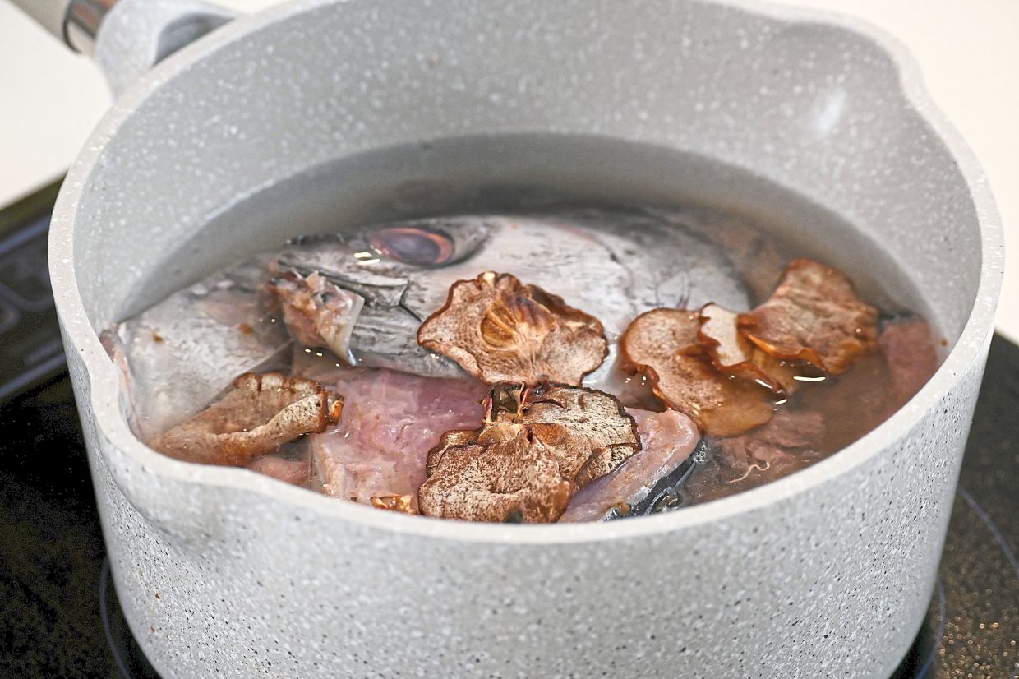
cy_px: 340
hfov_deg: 14.0
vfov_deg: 9.3
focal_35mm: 147
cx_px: 510
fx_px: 4160
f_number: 6.3
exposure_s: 1/250
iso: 1250
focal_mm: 98
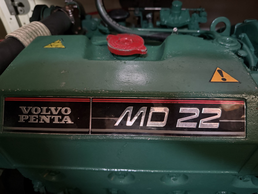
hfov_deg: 71.6
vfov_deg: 56.8
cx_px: 129
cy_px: 97
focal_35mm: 24
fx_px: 179
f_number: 1.78
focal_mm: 6.76
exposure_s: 1/30
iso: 1600
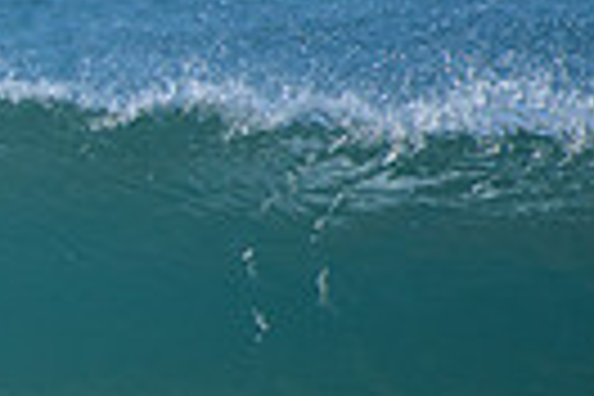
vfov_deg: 0.6
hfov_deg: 0.9
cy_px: 20
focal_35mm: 2196
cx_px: -558
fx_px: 36231
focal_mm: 500
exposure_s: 1/2000
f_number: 5.6
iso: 250
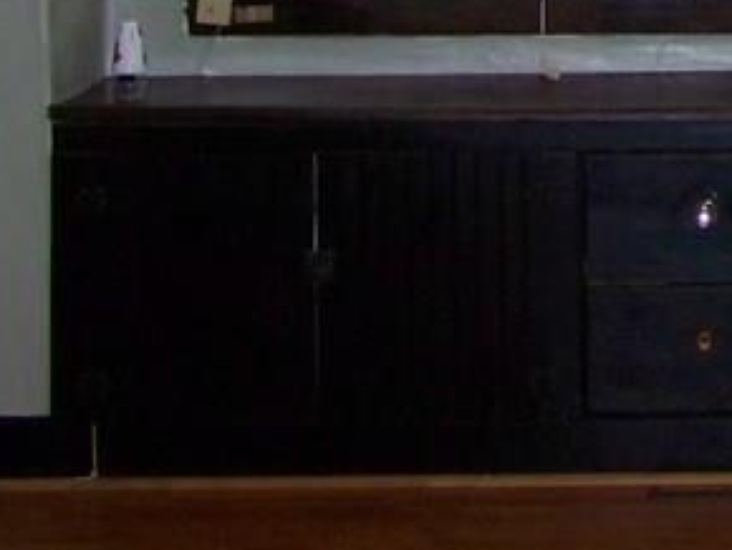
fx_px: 2688
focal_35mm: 127
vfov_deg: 11.1
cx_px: 979
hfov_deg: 14.8
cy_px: -341
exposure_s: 1/30
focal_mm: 5.85
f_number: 2.8
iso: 200
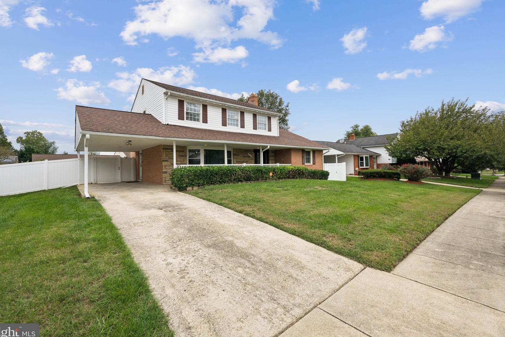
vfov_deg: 77.3
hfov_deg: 100.4
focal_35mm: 15
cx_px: 251
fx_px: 210
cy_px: 162
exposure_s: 1/1000
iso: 400
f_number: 7.1
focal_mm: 14
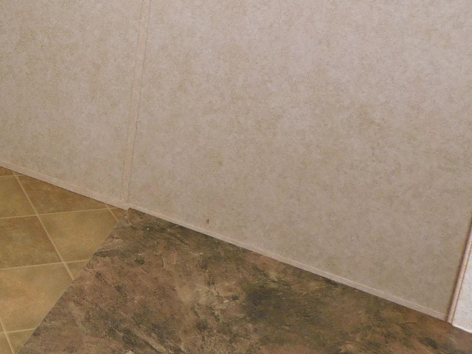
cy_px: -15
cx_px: -22
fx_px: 736
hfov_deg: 32.1
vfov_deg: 25.4
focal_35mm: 54
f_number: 3
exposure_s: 1/30
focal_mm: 4
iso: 200
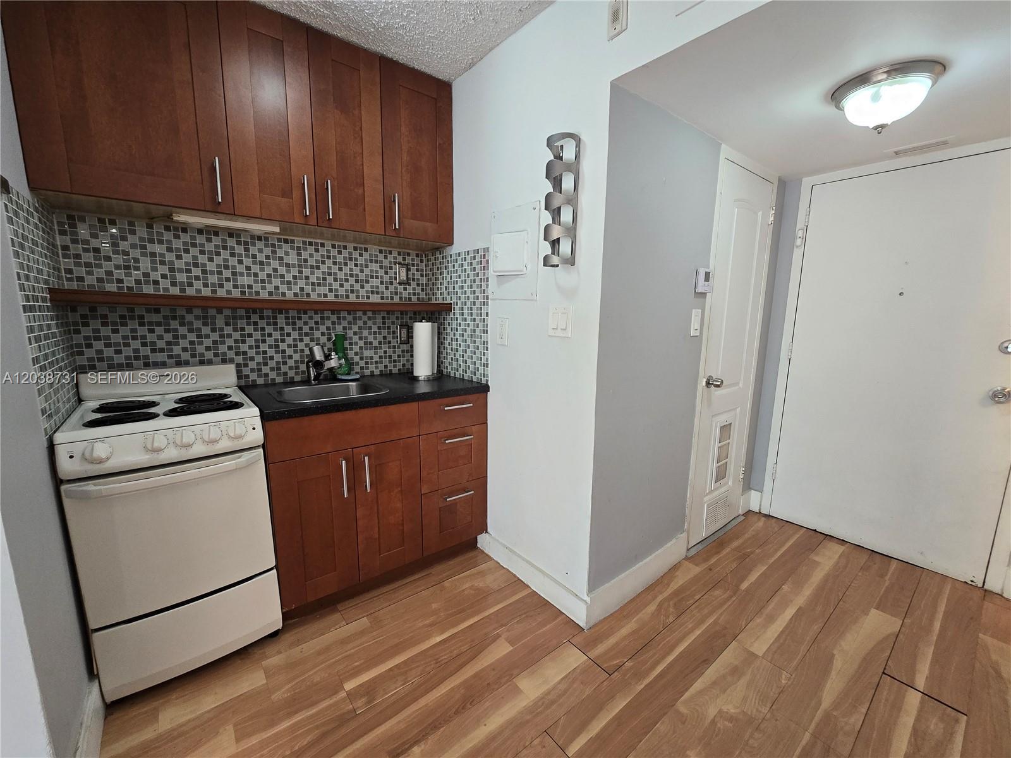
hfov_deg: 106.2
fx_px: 380
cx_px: 506
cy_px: 379
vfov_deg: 89.9
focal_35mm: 13
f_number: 2.2
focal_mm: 2.2
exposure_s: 1/60
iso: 250
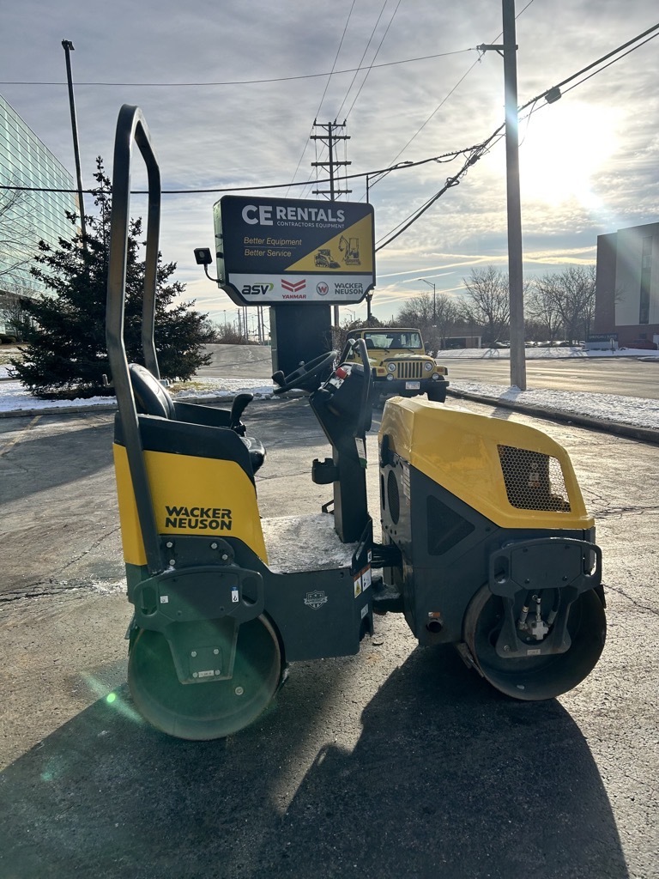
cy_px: 440
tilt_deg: -5.8
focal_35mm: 26
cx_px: 330
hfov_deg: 53.1
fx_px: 660
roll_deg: +0.0
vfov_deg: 67.3
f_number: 1.5
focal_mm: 5.7
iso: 50
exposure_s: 1/5587
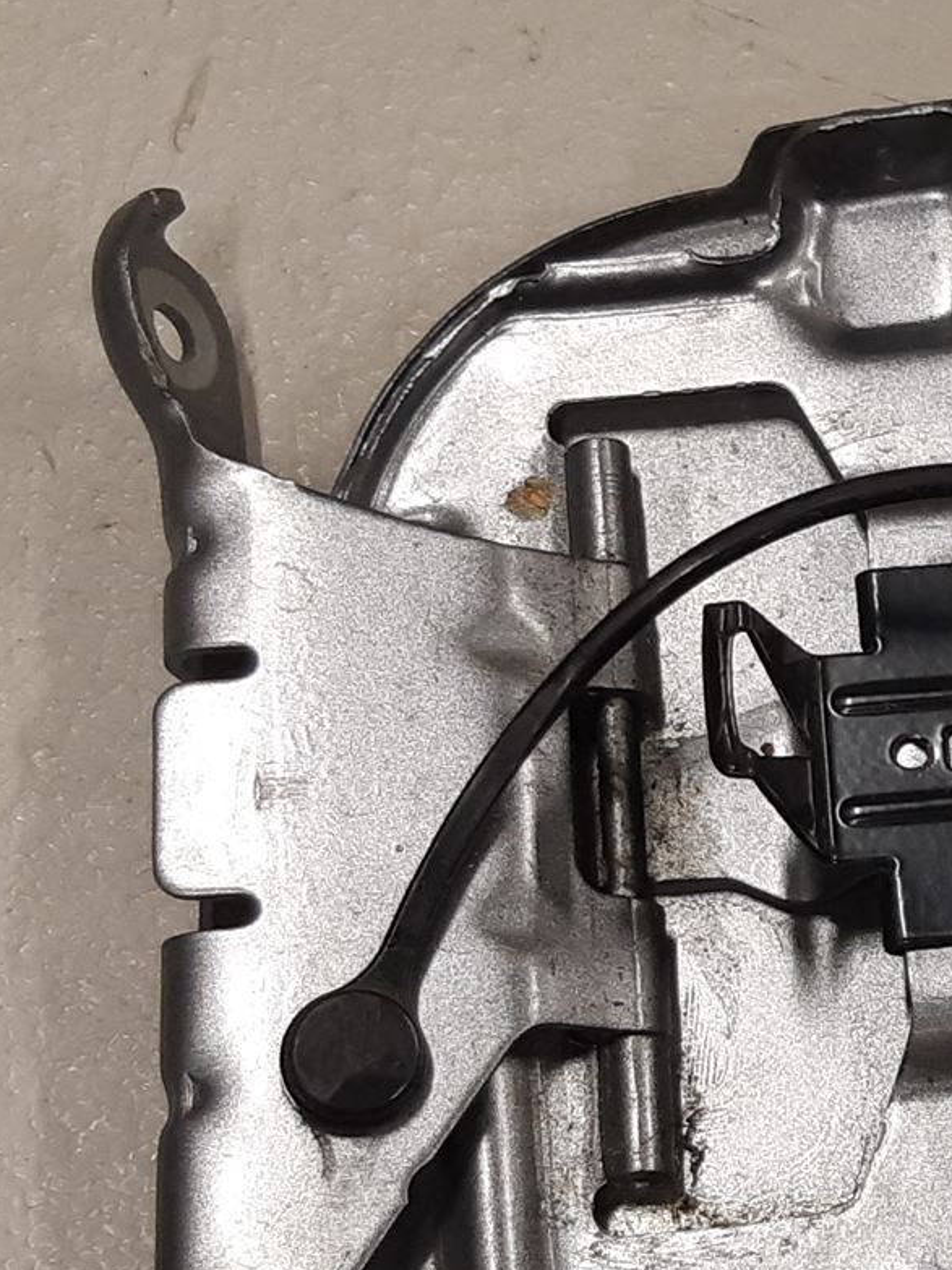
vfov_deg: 28.3
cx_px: 1228
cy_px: 874
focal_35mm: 68
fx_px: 2494
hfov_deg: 19.9
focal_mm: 3.93
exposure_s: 1/50
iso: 80
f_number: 1.7
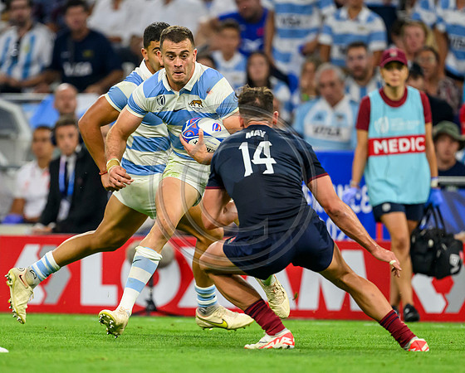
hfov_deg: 2.8
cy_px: 211
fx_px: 9679
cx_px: 229
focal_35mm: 702
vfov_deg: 2.2
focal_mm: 400
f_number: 3.2
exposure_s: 1/2000
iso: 3200
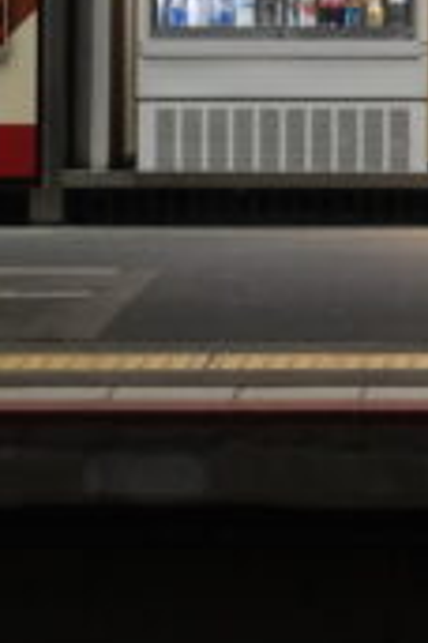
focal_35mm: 448
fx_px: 7989
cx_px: 1074
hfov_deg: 3.0
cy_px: -513
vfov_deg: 4.6
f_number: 4.8
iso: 2500
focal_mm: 50
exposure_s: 1/150
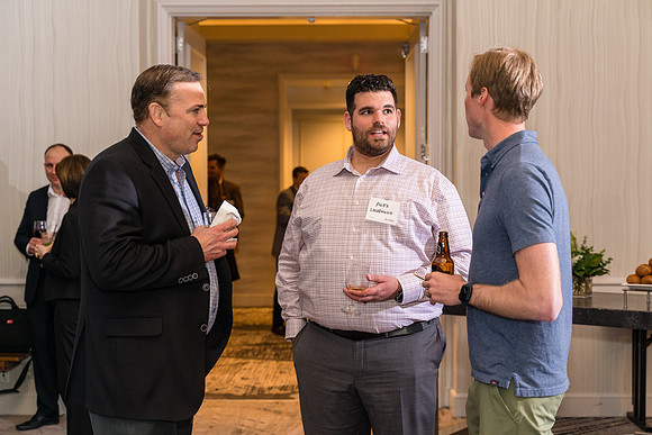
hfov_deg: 38.2
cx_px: 326
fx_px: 942
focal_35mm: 52
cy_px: 218
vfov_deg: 26.0
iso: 1600
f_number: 3.5
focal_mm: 52
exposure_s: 1/200
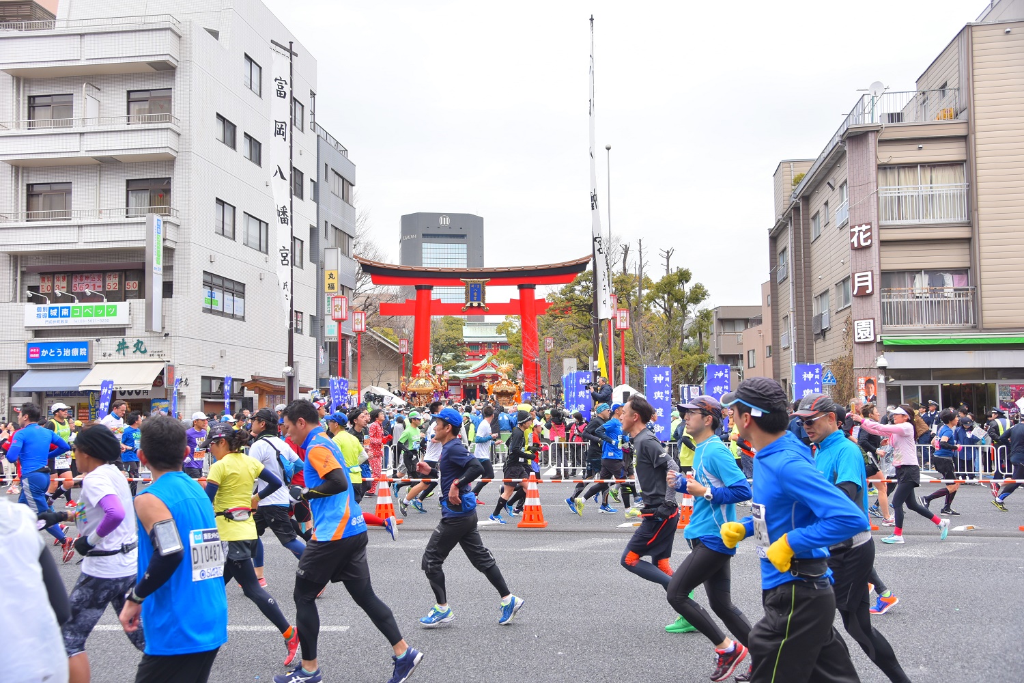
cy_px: 342
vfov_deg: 41.1
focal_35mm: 32
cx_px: 512
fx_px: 910
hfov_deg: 58.7
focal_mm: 32
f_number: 5.6
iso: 400
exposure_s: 1/800
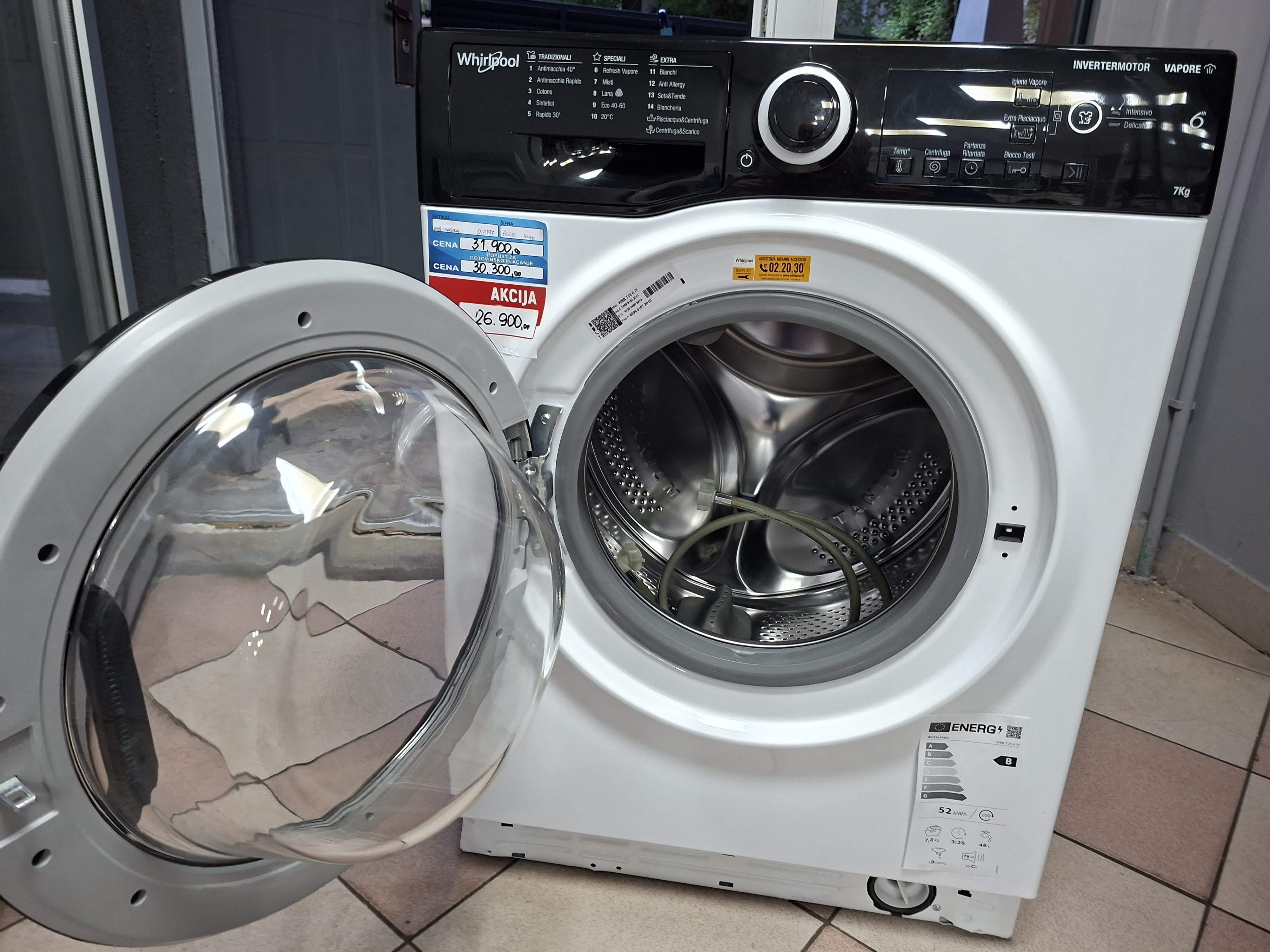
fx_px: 844
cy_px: 476
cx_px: 635
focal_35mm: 23
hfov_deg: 73.9
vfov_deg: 58.9
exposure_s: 1/33
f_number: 1.8
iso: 250
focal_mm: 5.54
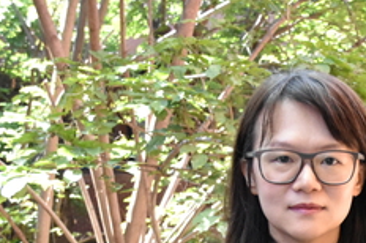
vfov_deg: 10.2
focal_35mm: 132
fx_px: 1335
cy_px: 312
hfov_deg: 15.4
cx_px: 347
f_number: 5
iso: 5000
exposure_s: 1/1600
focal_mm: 29
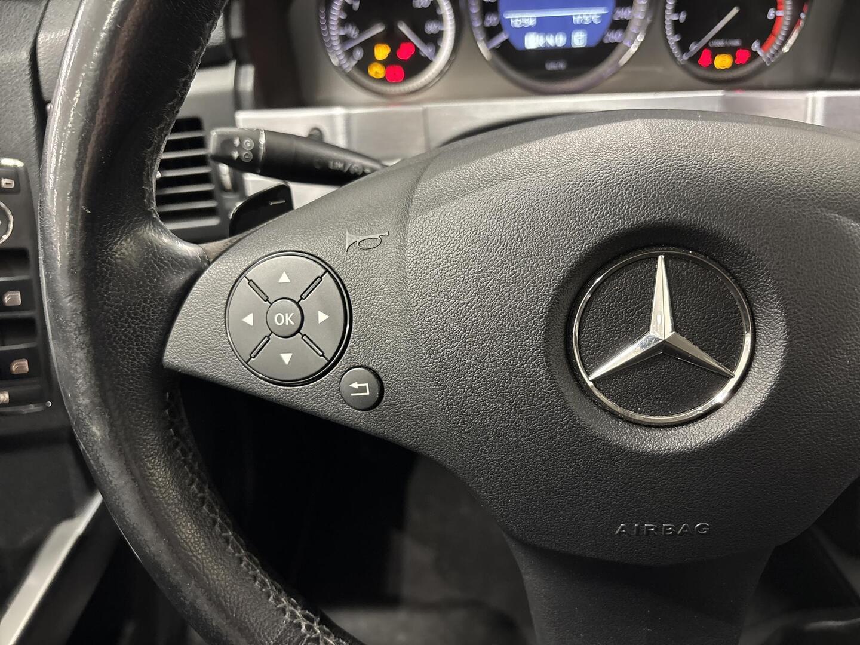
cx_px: 430
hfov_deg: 67.3
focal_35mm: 26
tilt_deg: -39.3
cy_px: 322
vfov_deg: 53.1
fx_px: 646
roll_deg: +5.0
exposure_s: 1/40
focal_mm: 5.96
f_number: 1.6
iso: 500
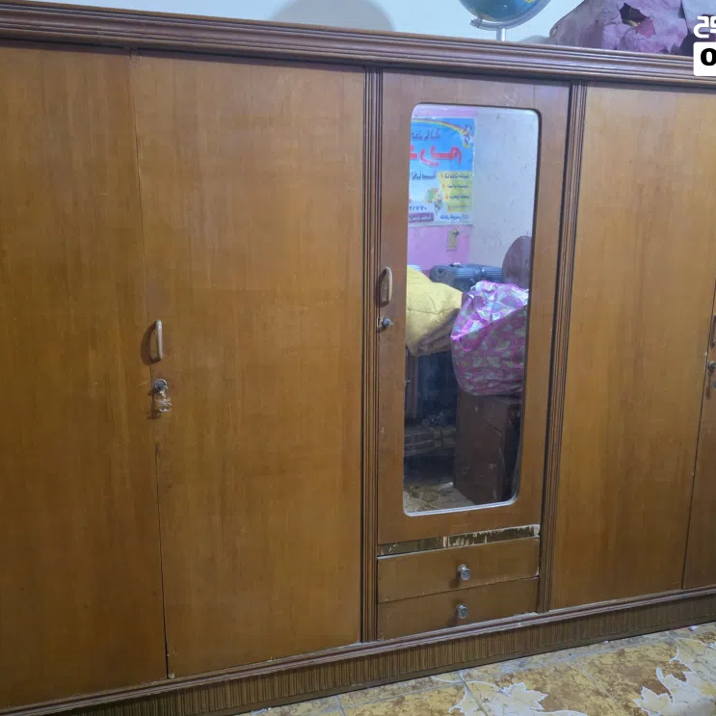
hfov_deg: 57.3
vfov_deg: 57.3
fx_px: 655
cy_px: 354
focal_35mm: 28
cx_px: 363
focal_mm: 6.3
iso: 1250
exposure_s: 1/100
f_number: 1.7
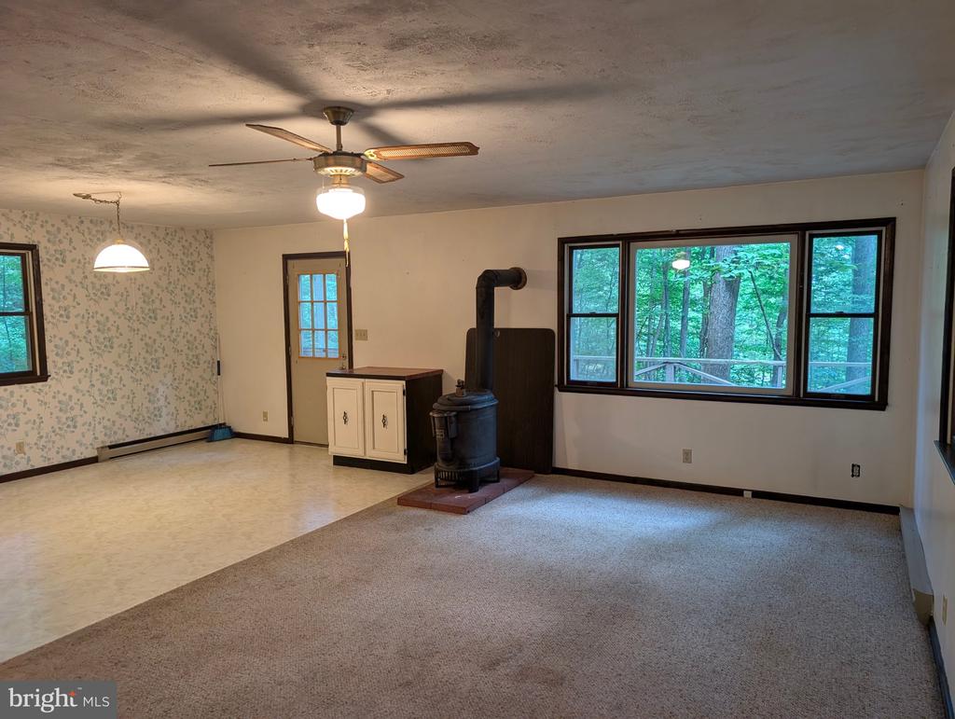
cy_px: 360
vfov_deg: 56.9
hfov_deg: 71.5
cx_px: 478
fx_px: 663
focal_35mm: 24
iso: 194
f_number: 1.68
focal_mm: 6.9
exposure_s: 1/60
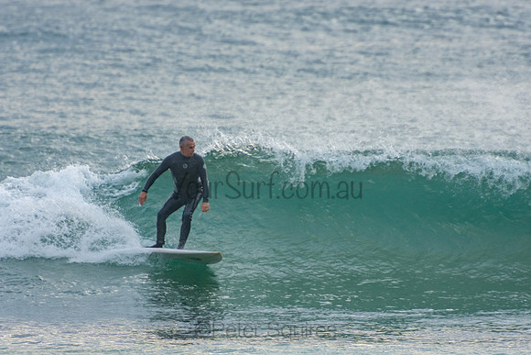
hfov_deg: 3.4
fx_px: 8852
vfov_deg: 2.3
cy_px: 178
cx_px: 266
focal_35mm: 600
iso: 250
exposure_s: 1/400
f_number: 5.6
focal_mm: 400
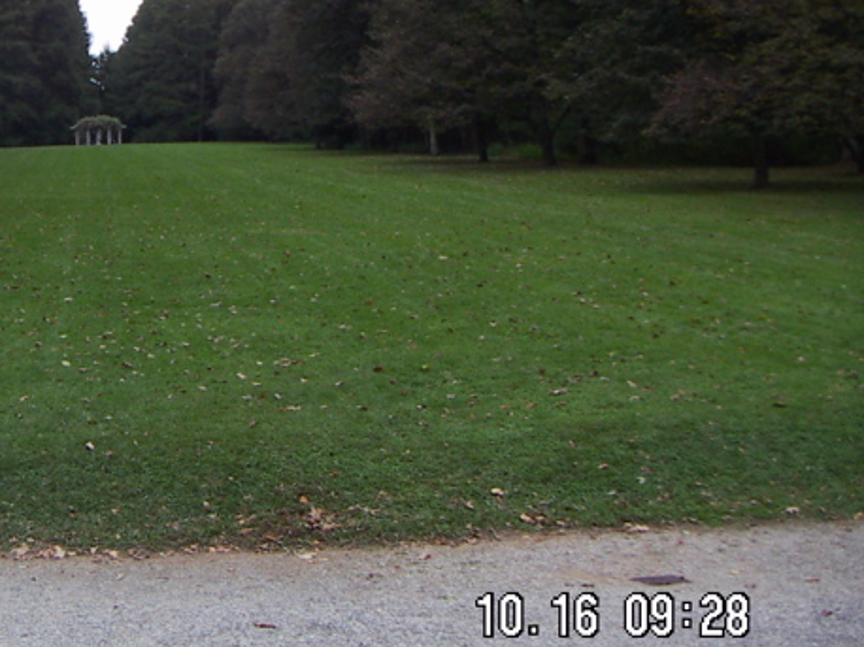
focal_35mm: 67
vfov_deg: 21.7
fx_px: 1671
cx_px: 78
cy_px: 141
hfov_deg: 27.9
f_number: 2.8
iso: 50
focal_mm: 4.7
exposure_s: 1/500
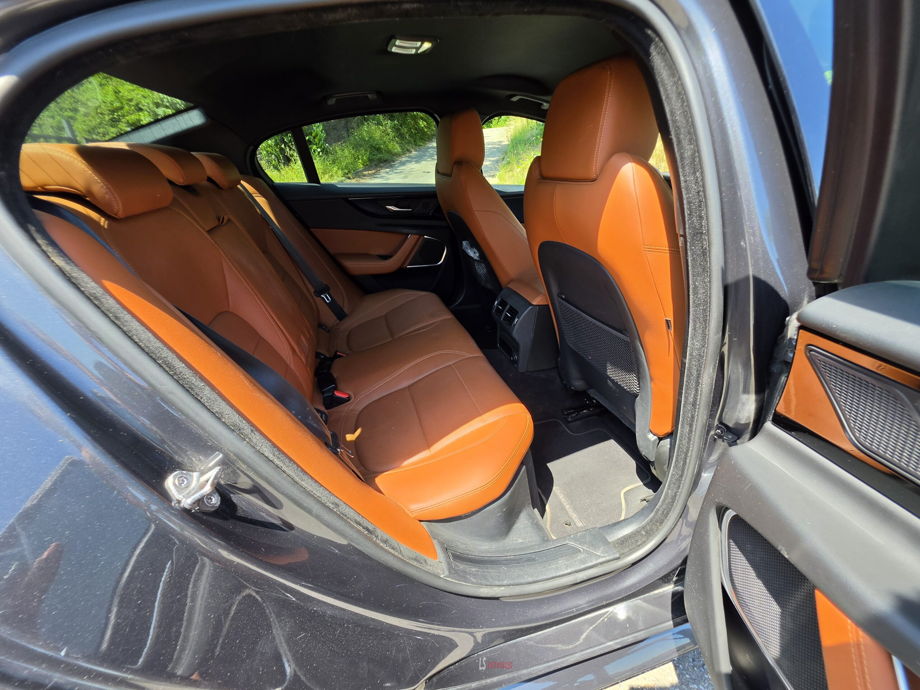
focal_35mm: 13
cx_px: 460
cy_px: 345
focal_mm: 2.2
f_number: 1.9
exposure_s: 1/120
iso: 16
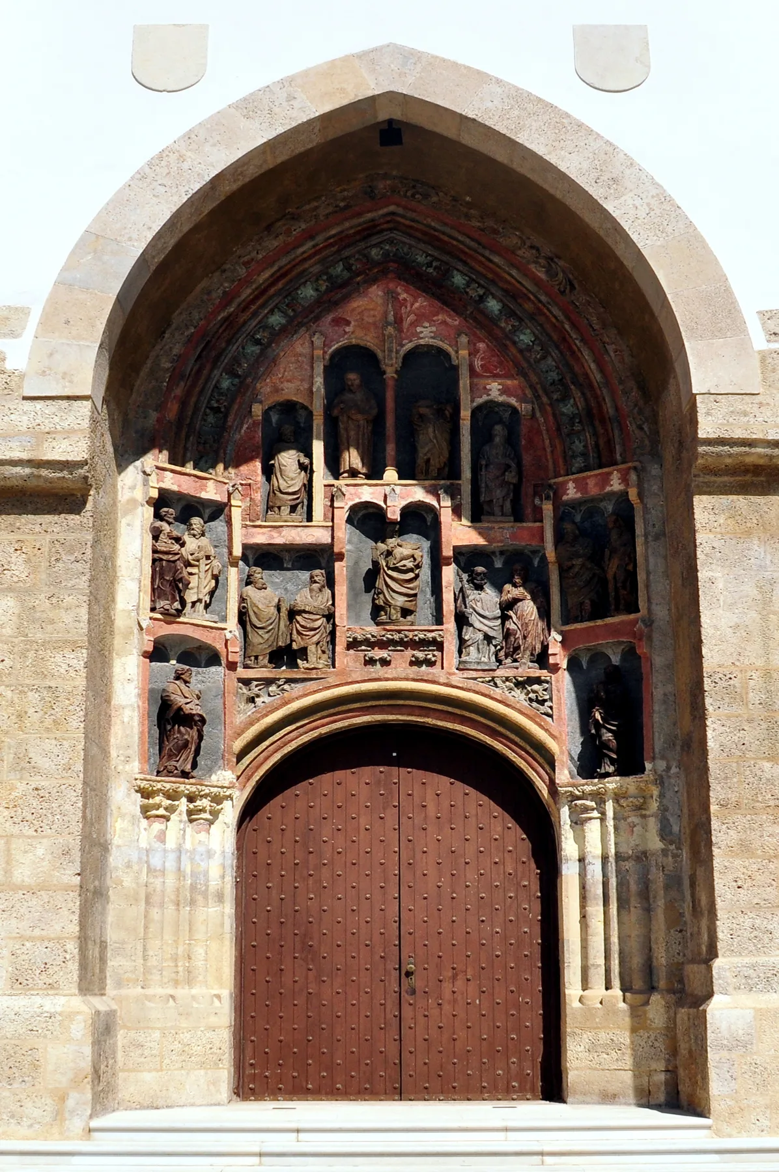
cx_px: 390
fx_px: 878
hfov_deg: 47.8
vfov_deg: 67.4
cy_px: 586
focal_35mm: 27
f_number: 11
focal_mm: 18
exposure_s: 1/500
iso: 200
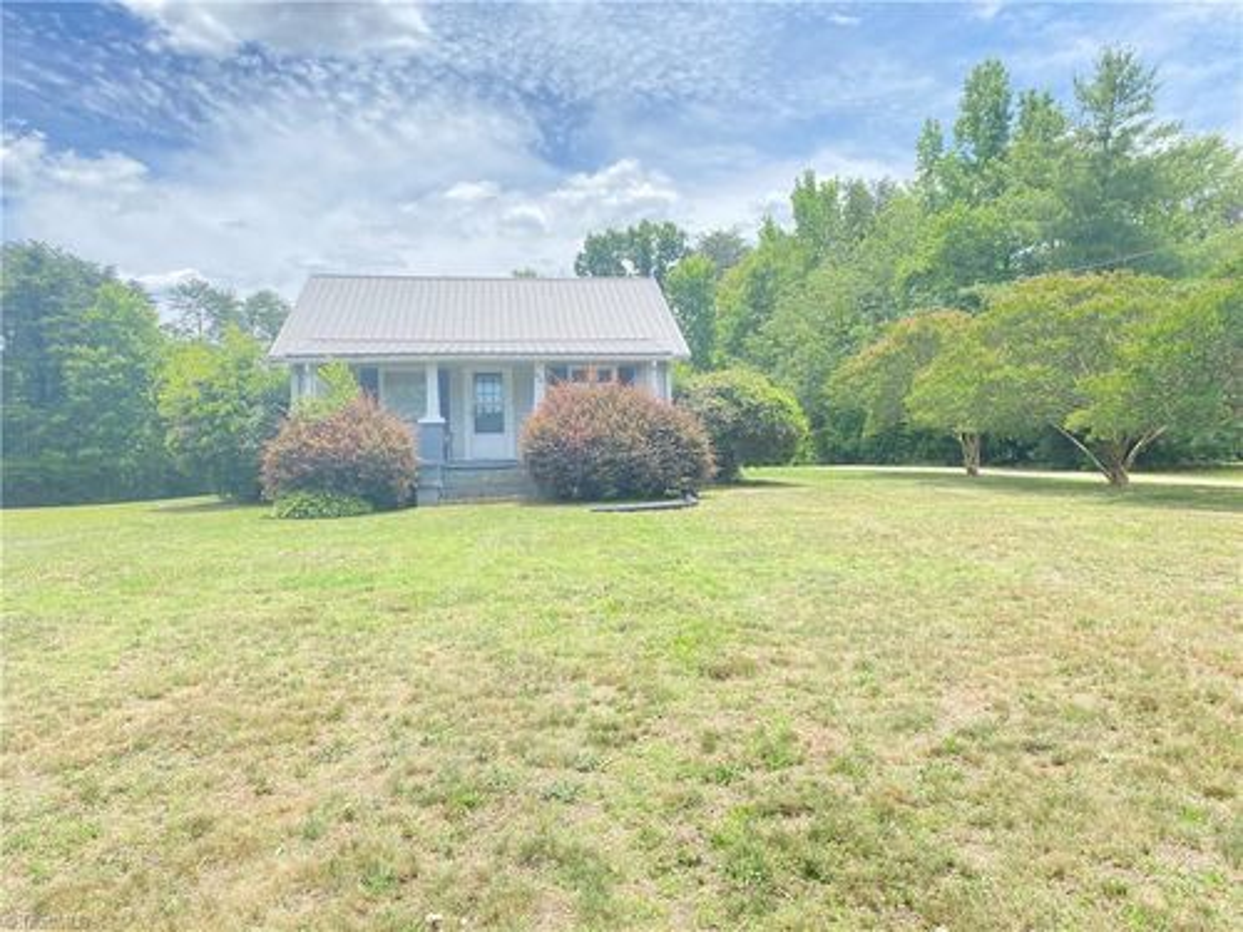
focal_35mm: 26
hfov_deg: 67.3
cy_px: 466
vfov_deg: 53.1
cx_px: 622
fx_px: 934
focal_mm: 4.25
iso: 32
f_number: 1.8
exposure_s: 1/1484
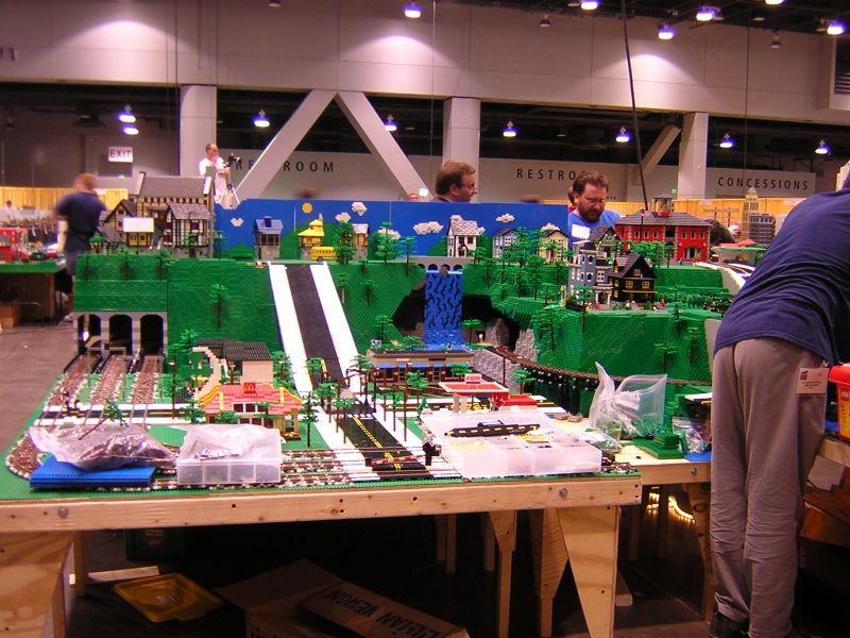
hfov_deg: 51.4
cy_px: 319
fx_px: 884
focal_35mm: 36
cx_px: 425
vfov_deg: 39.7
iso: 100
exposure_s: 1/5
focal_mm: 4.7
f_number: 2.6
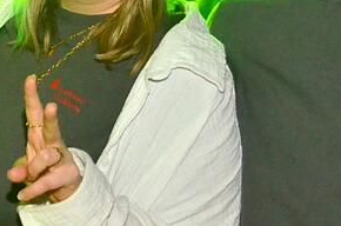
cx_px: -92
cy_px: -35
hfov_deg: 13.2
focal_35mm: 151
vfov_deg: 9.0
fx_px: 1426
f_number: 5.6
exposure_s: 1/25
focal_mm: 27
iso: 3200
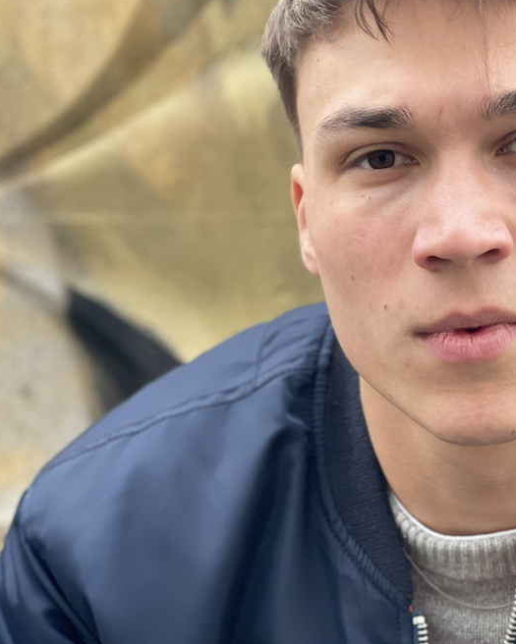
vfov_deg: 19.3
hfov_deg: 15.4
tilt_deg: -4.7
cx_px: 466
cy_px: 254
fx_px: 1889
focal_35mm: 99
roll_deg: -0.1
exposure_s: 1/122
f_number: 2
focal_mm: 6
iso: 100
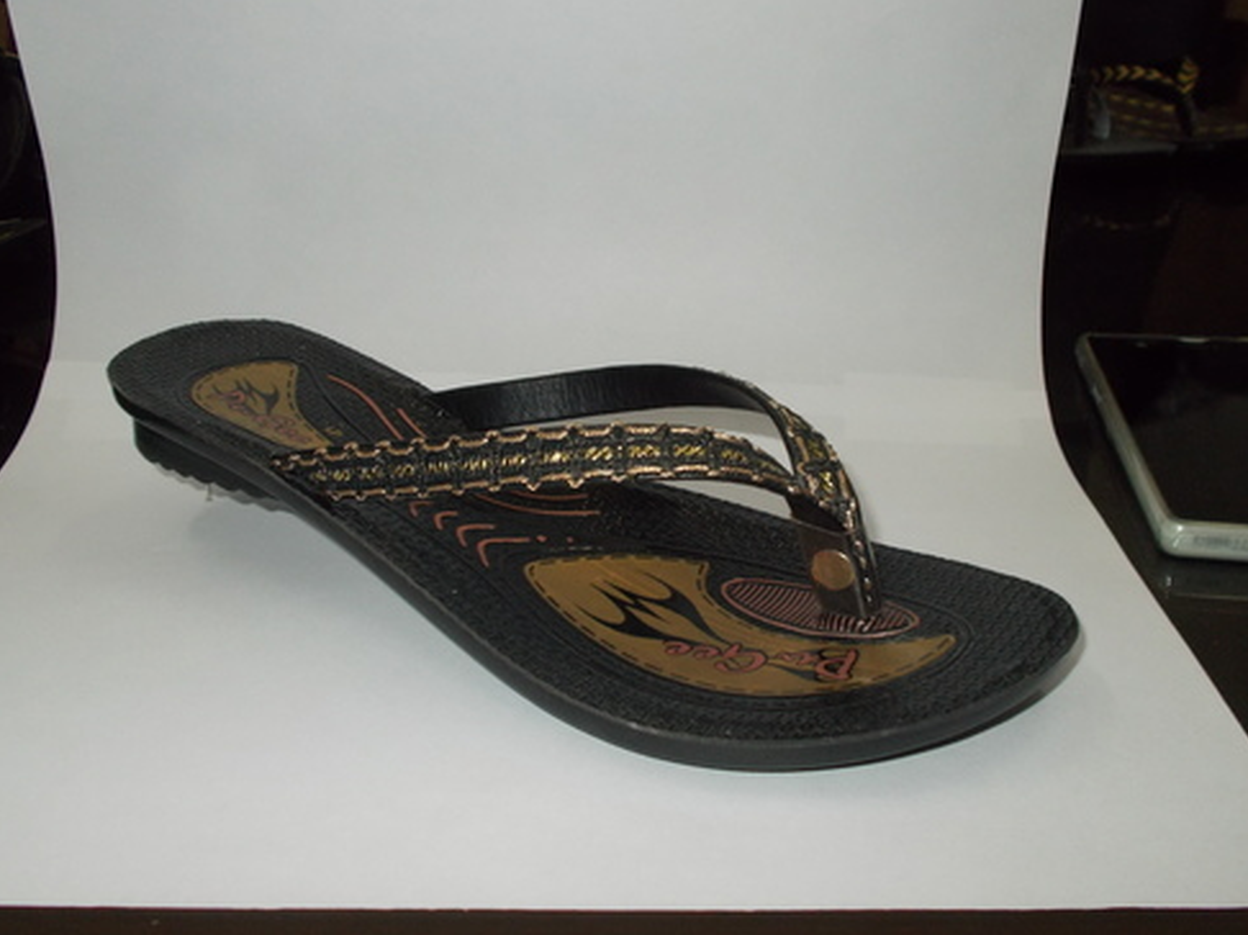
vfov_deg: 40.7
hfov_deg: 52.6
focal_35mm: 35
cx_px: 619
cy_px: 459
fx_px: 1261
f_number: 3.6
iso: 200
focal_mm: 6
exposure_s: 1/25
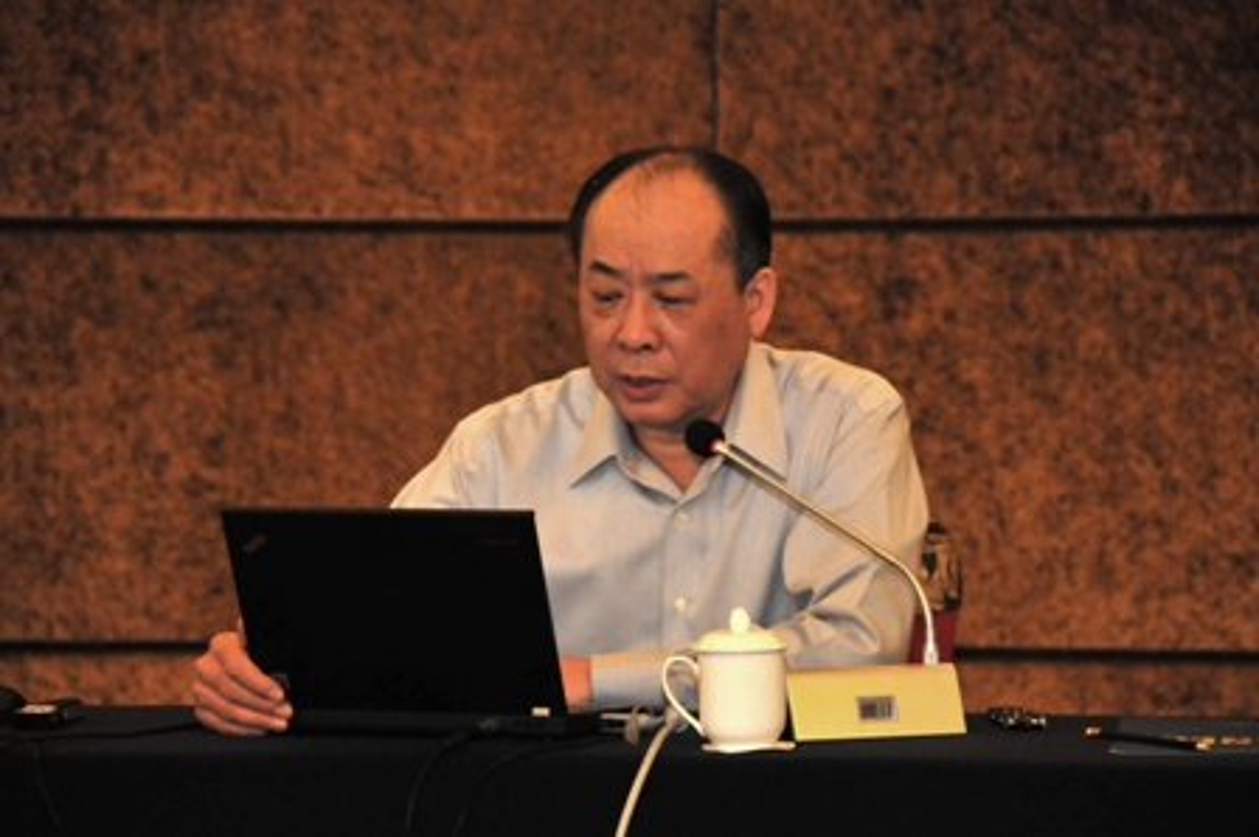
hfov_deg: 11.4
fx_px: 6290
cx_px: 630
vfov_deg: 7.6
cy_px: 418
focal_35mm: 180
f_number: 5.3
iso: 1600
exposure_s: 1/160
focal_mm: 120
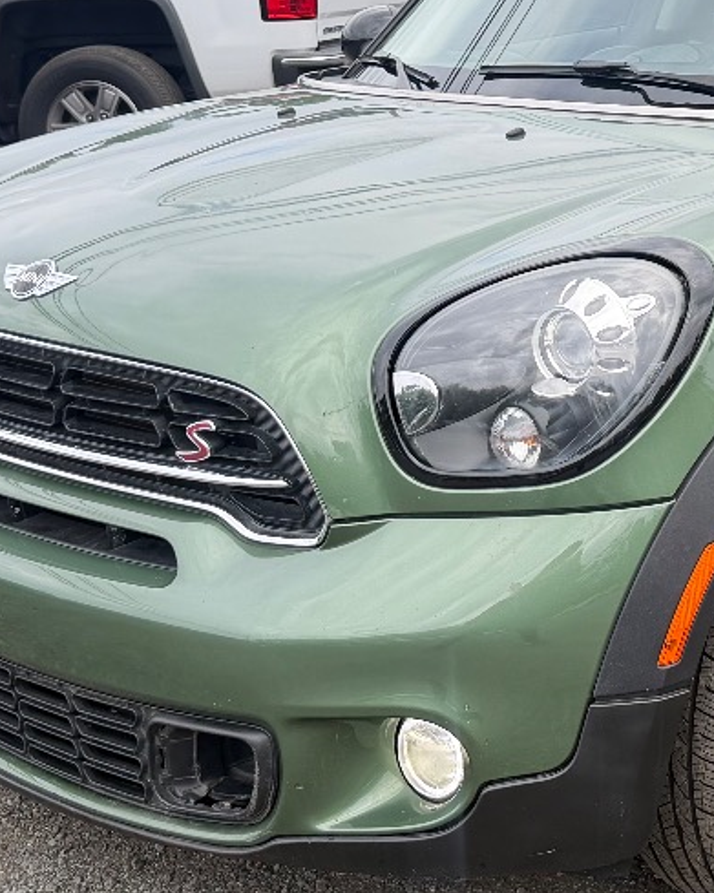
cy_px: 245
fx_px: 1823
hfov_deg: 21.5
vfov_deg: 27.2
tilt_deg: -11.6
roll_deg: +0.9
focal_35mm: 69
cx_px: 681
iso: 100
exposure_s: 1/407
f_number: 1.78
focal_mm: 6.76
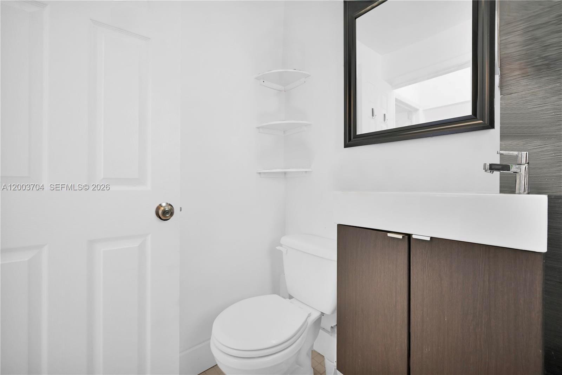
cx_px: 281
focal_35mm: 14
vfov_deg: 81.2
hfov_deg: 104.3
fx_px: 218
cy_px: 188
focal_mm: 14
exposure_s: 1/15
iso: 110
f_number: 4
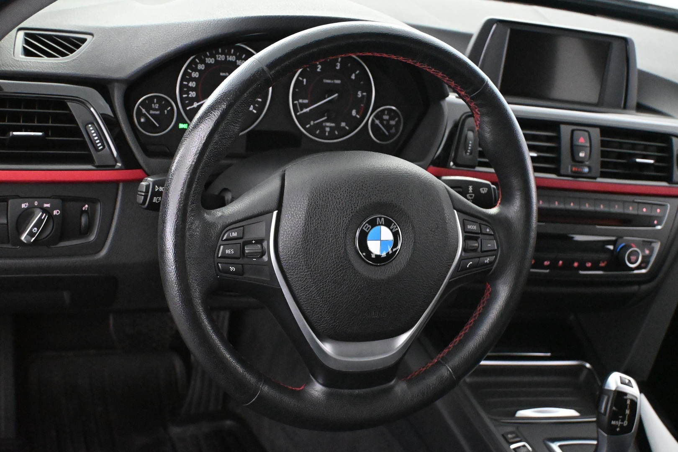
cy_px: 226
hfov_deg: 40.5
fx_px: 918
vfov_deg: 27.7
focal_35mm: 49
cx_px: 339
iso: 12800
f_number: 5
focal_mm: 32.5
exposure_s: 1/60
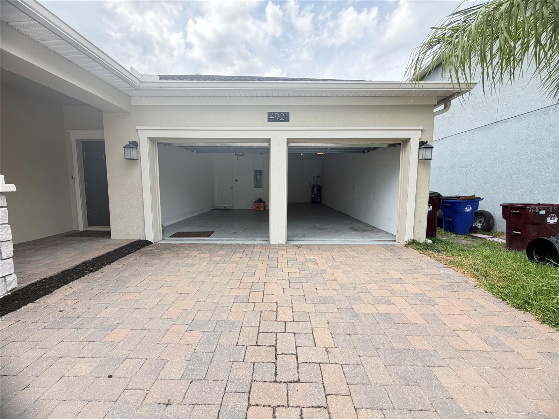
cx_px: 280
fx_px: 226
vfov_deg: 85.7
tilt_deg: -5.4
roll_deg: +0.5
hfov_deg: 102.1
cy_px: 210
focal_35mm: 14
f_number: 2.2
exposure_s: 1/191
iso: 40
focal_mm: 2.22
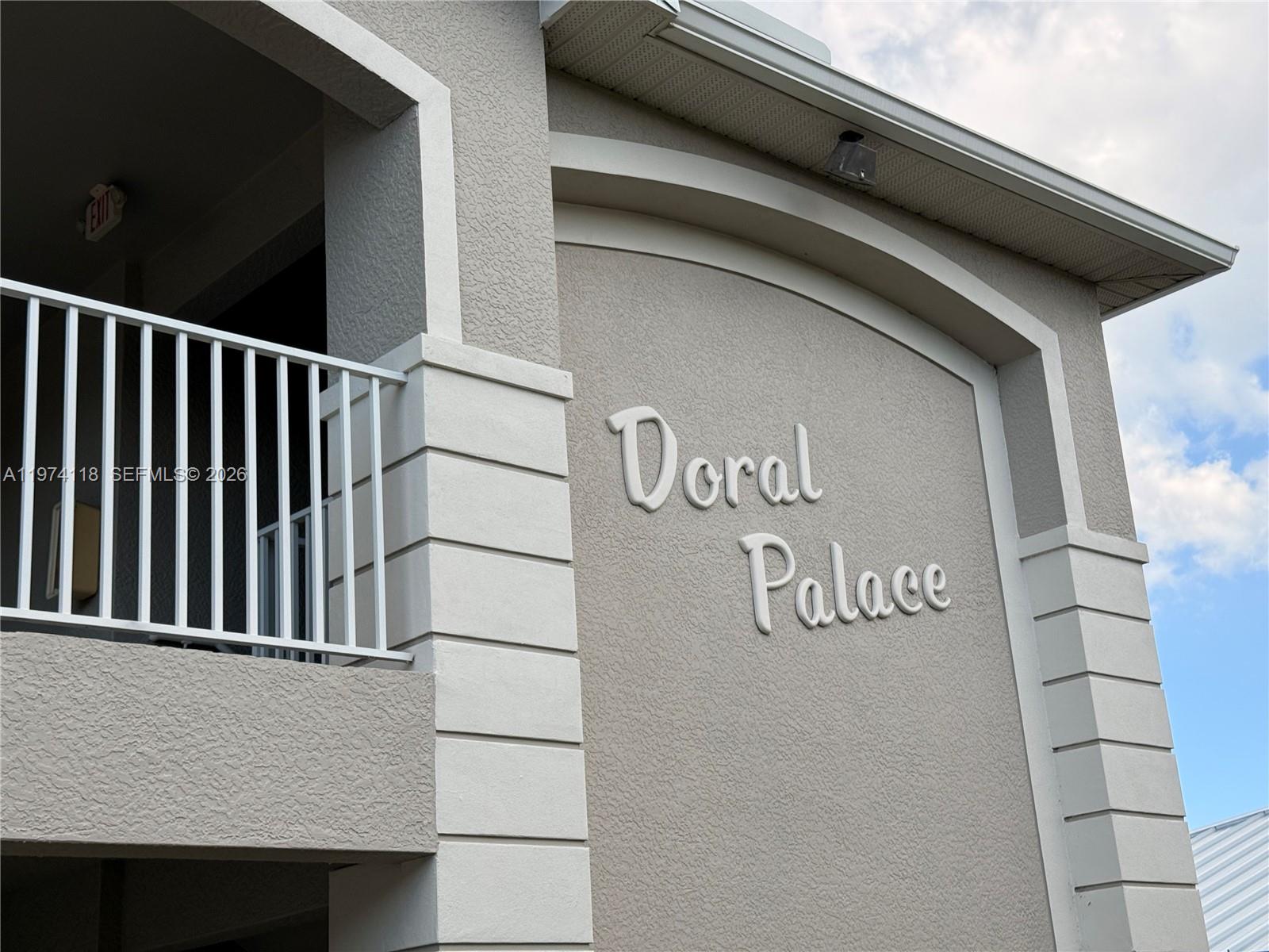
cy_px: 476
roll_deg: +3.6
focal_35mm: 48
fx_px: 1760
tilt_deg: +19.4
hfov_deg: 39.7
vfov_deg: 30.3
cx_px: 634
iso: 64
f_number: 1.78
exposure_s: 1/2494
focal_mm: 6.76
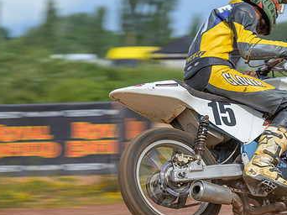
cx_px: 223
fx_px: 2030
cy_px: 79
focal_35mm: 245
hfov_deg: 8.1
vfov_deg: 6.1
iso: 64
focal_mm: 150
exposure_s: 1/200
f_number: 7.1
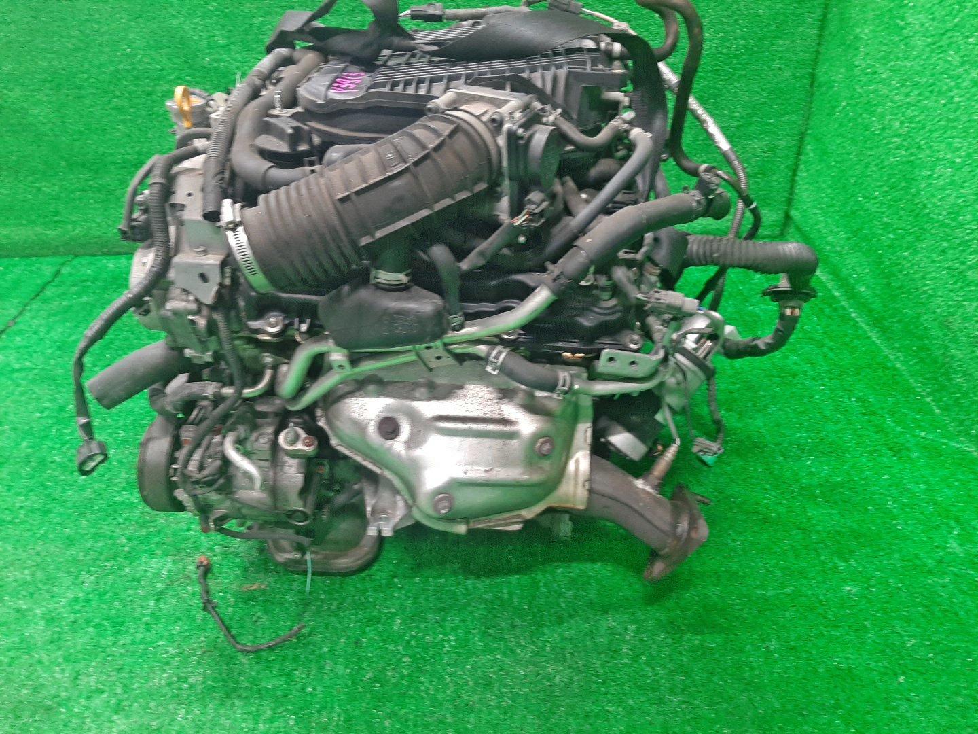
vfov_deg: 53.1
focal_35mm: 26
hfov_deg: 67.3
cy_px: 367
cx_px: 489
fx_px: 735
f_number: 1.7
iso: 172
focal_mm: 3.93
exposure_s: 1/33
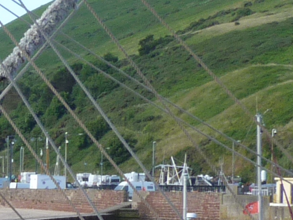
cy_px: 236
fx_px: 2753
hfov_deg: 6.0
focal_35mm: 325
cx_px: -170
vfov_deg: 4.6
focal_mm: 8.3
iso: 80
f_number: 6.3
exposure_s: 1/125
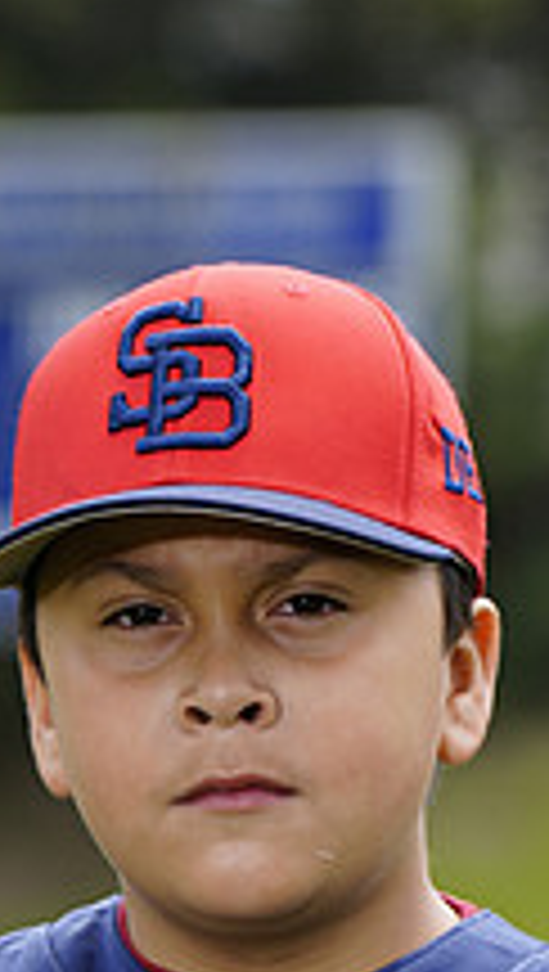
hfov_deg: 2.2
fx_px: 14499
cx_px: 281
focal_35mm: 562
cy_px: 1138
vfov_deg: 3.8
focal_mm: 200
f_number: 6.3
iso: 100
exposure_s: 1/250
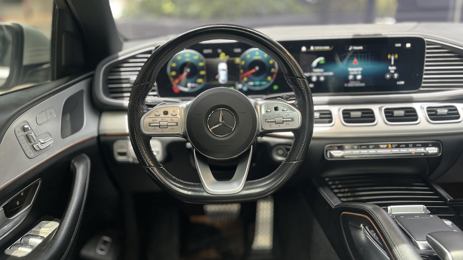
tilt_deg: -17.0
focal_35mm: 29
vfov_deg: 40.1
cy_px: 115
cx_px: 233
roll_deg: +0.4
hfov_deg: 66.1
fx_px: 356
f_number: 1.6
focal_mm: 5.1
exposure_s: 1/98
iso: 125
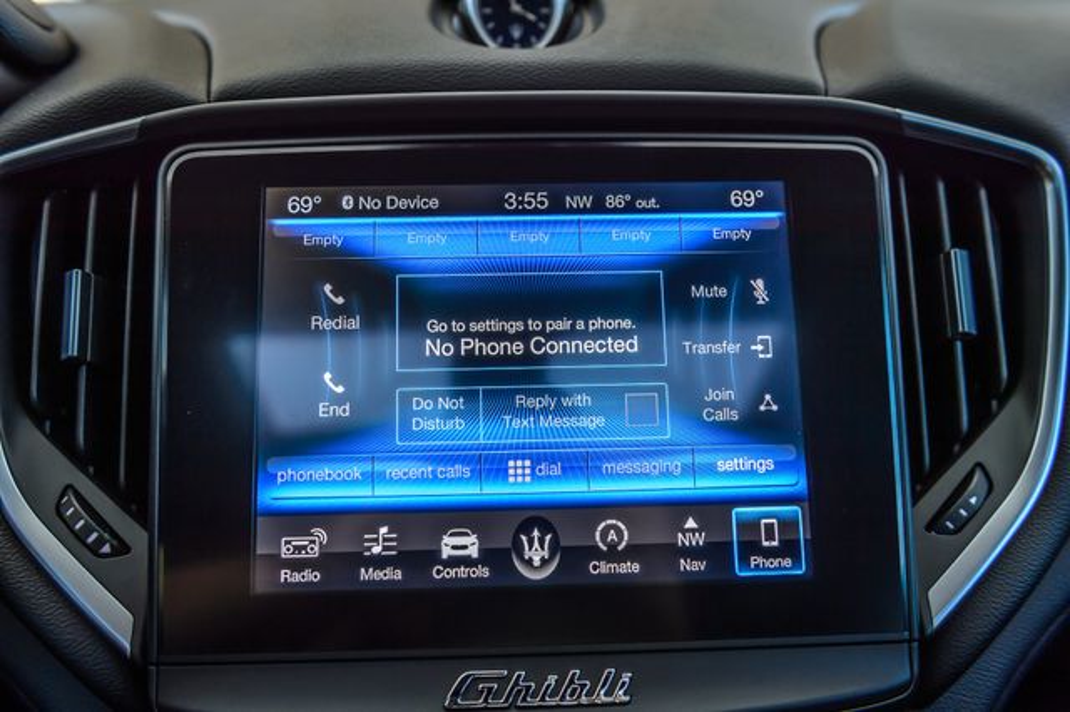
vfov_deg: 42.3
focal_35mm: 31
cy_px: 356
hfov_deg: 60.3
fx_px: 921
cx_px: 535
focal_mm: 31
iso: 400
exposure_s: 1/160
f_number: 4
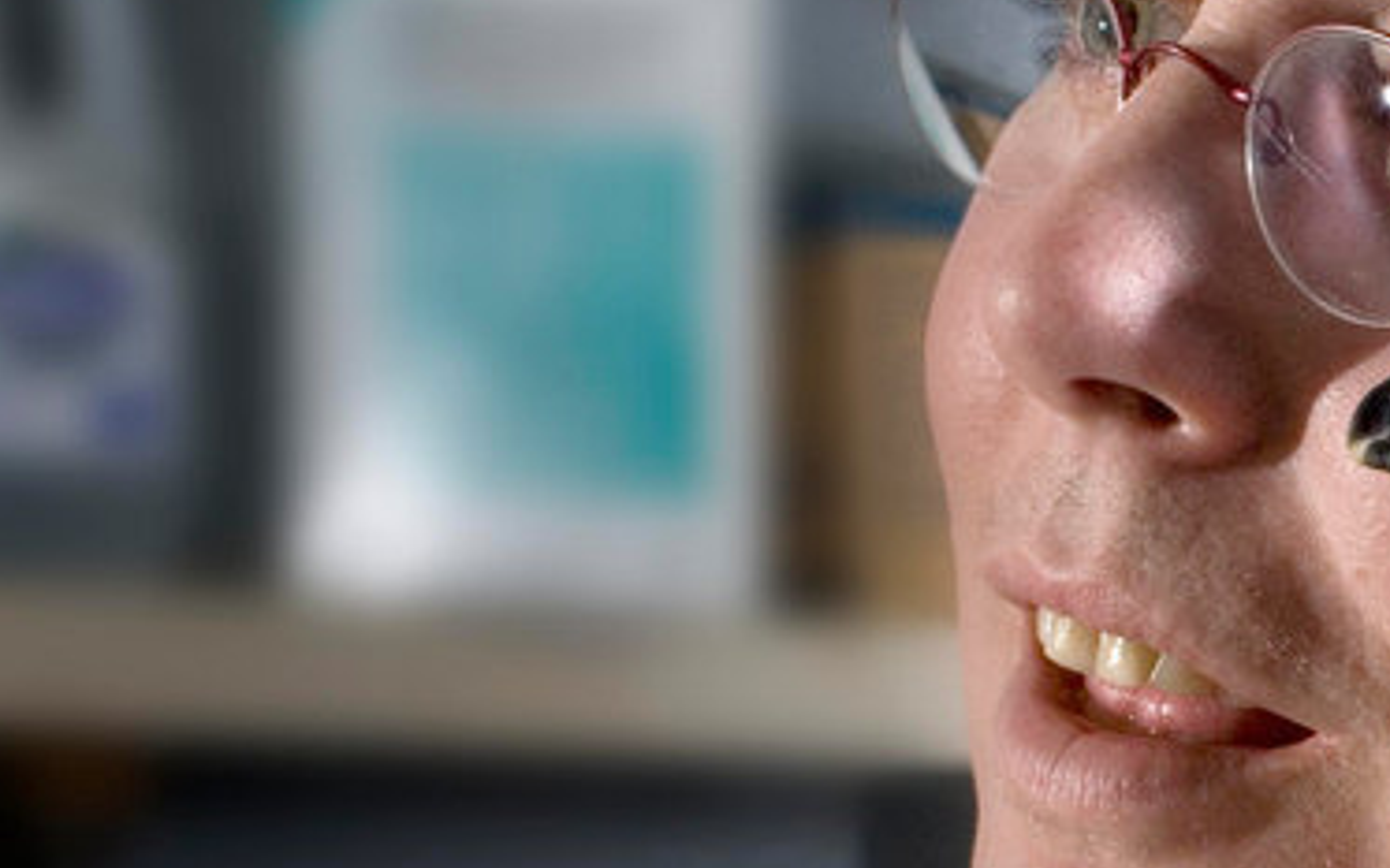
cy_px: 624
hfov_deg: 8.5
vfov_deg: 5.4
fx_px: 9242
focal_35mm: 244
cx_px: 1833
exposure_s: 1/20
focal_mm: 58
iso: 200
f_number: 8
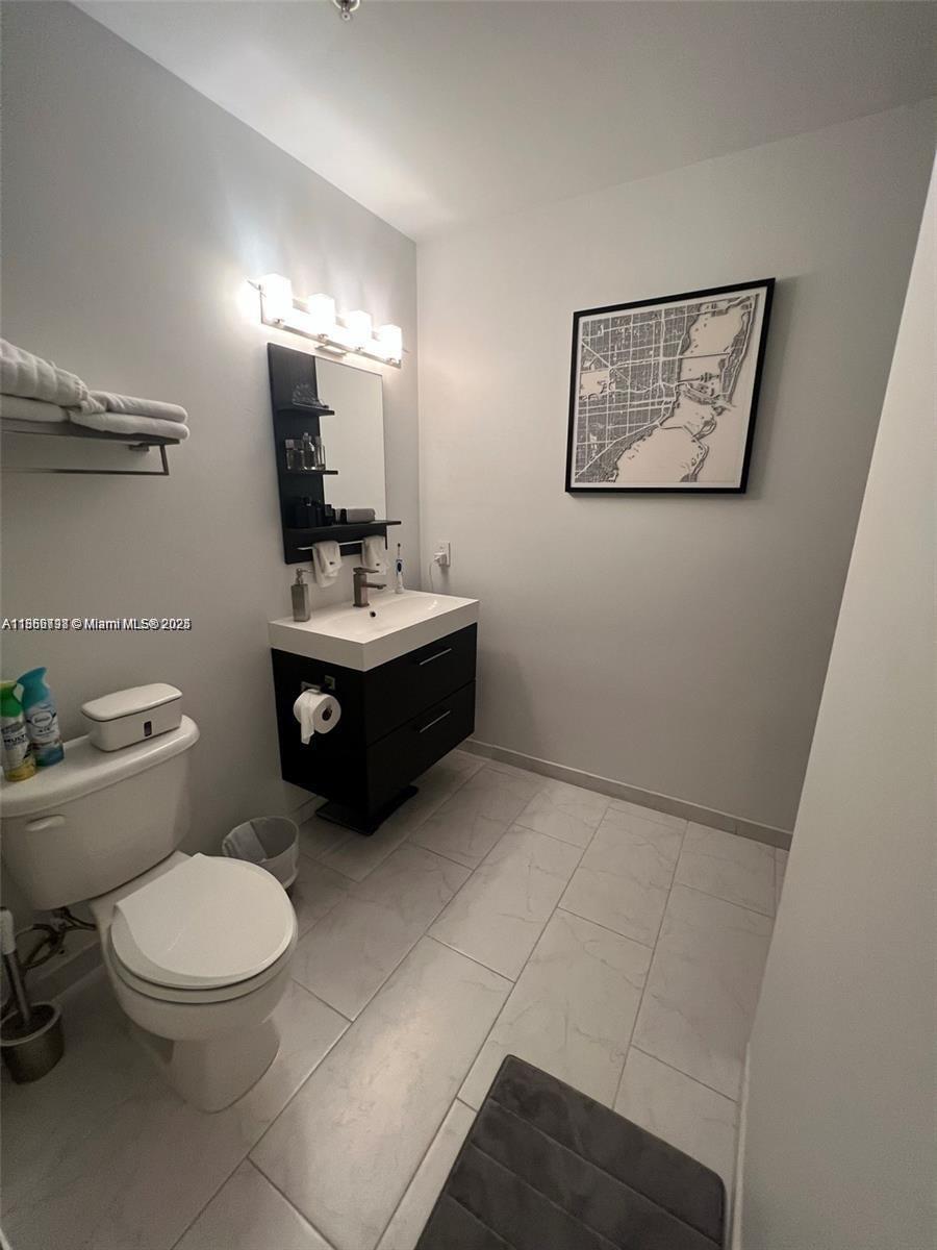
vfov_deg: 106.2
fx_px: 469
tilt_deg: -14.2
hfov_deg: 89.9
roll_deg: -0.2
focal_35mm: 13
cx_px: 468
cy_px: 625
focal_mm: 1.57
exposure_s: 1/60
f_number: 1.8
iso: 250
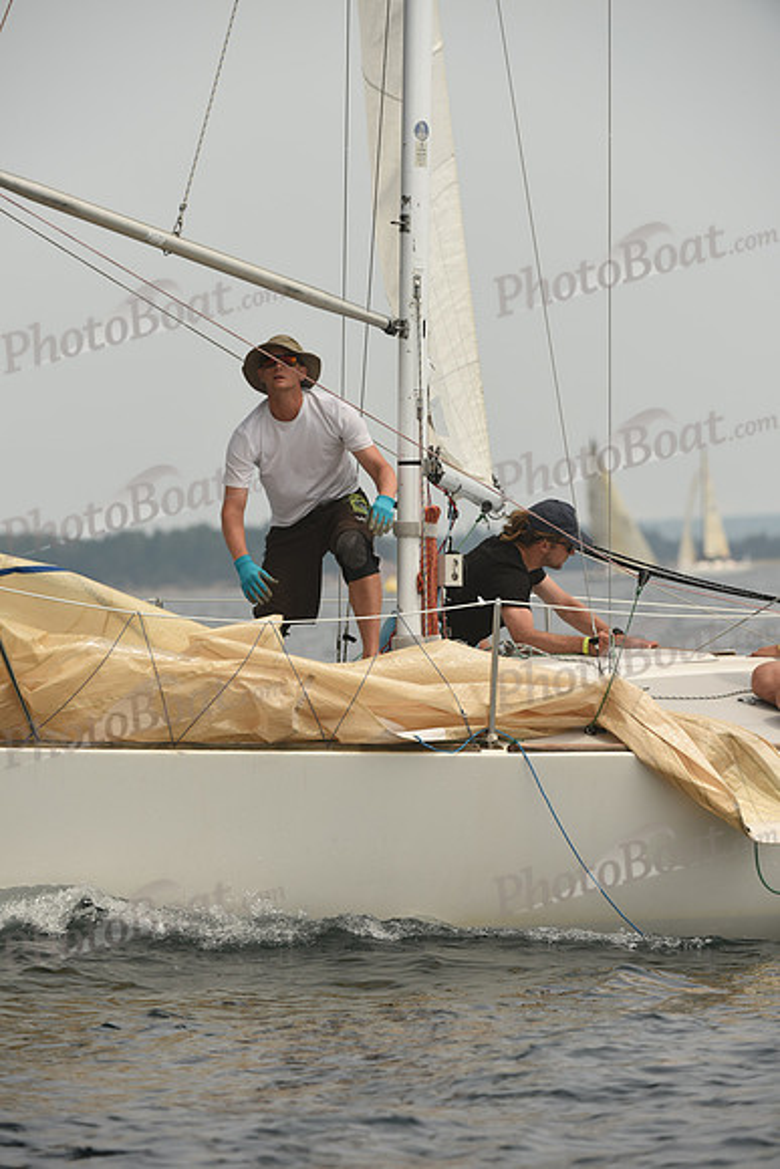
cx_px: 390
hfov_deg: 4.9
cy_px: 584
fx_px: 9094
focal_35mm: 280
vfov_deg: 7.4
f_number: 6.3
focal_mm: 280
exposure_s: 1/1000
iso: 250
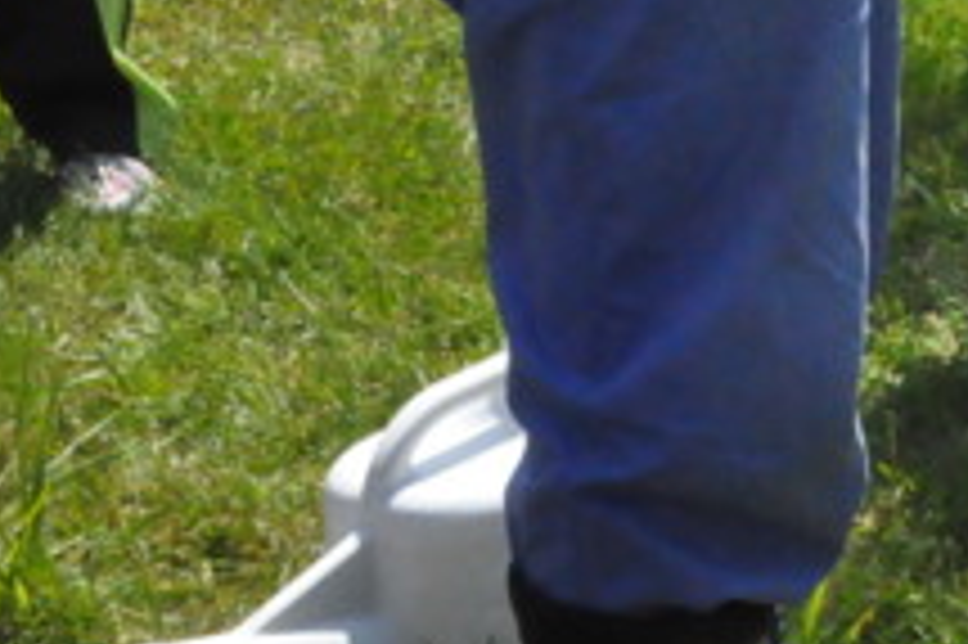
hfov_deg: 13.6
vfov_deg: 10.1
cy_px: -43
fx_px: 3600
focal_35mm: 134
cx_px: 1765
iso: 3200
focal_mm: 24
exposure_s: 1/1250
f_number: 18
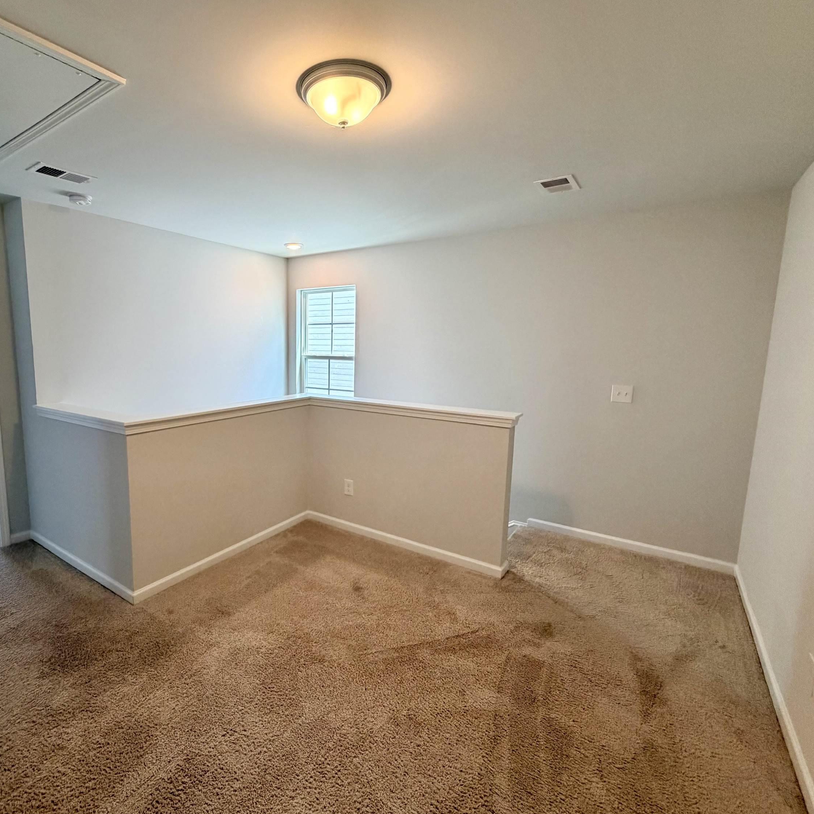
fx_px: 452
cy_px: 405
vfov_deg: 84.0
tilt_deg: -6.4
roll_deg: +0.2
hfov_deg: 82.9
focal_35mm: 17
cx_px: 325
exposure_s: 1/120
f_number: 2.2
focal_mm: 2.22
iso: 160
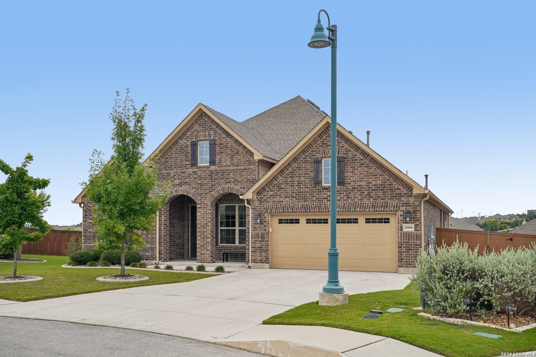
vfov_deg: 41.1
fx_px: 476
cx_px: 268
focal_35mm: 32
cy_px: 178
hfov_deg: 58.7
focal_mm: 32
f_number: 8
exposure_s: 1/320
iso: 100
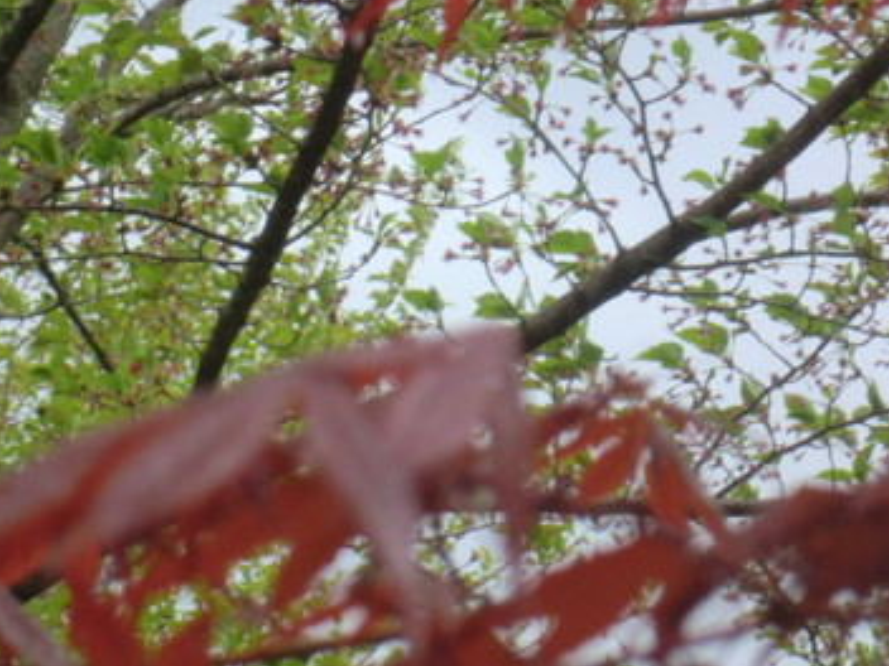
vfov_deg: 11.1
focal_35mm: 133
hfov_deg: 14.8
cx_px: 447
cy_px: 366
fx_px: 3416
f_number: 5.9
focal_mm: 18.6
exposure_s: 1/100
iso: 250
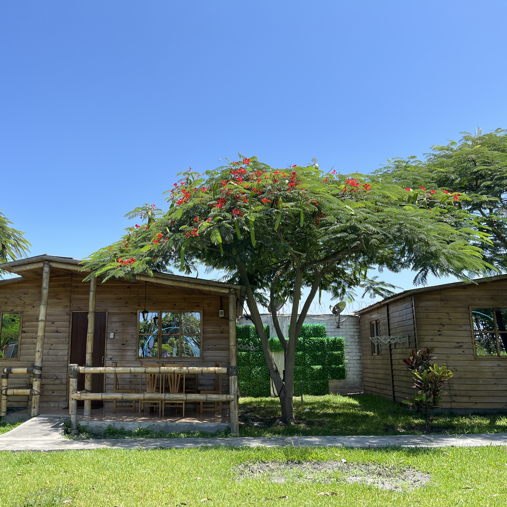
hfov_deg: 52.0
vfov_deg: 52.5
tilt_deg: +11.1
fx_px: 514
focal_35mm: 31
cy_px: 253
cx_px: 192
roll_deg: -0.2
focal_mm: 5.1
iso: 50
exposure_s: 1/1096
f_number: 1.6
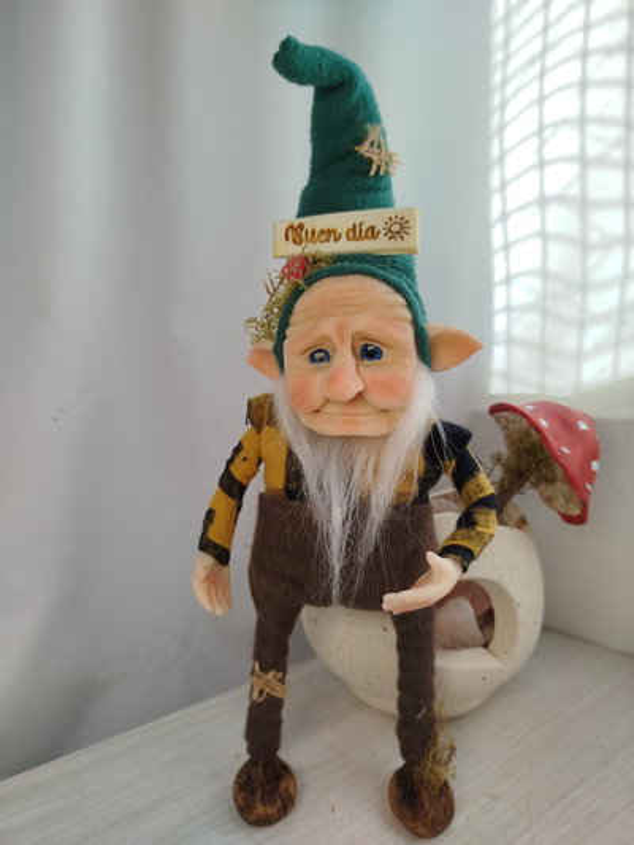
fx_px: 586
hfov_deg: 56.8
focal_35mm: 24
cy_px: 422
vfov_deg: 71.6
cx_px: 317
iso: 50
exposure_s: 1/198
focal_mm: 5.31
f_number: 1.7
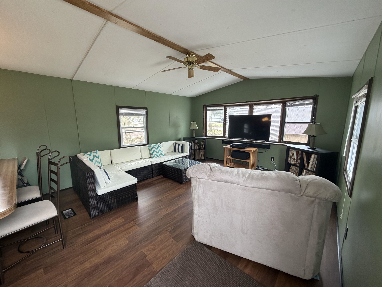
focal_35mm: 14
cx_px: 191
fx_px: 154
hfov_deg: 102.1
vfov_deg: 85.7
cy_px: 144
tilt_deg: -9.0
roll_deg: +0.9
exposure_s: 1/120
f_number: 2.2
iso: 250
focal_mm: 2.22
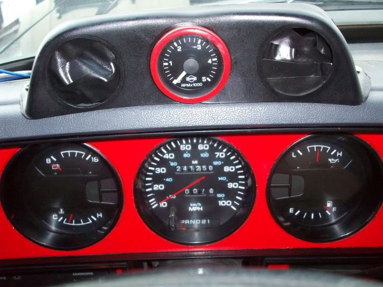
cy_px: 144
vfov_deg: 38.7
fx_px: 409
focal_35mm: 37
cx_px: 192
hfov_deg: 50.1
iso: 160
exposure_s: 1/64
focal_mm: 6.2
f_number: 2.8
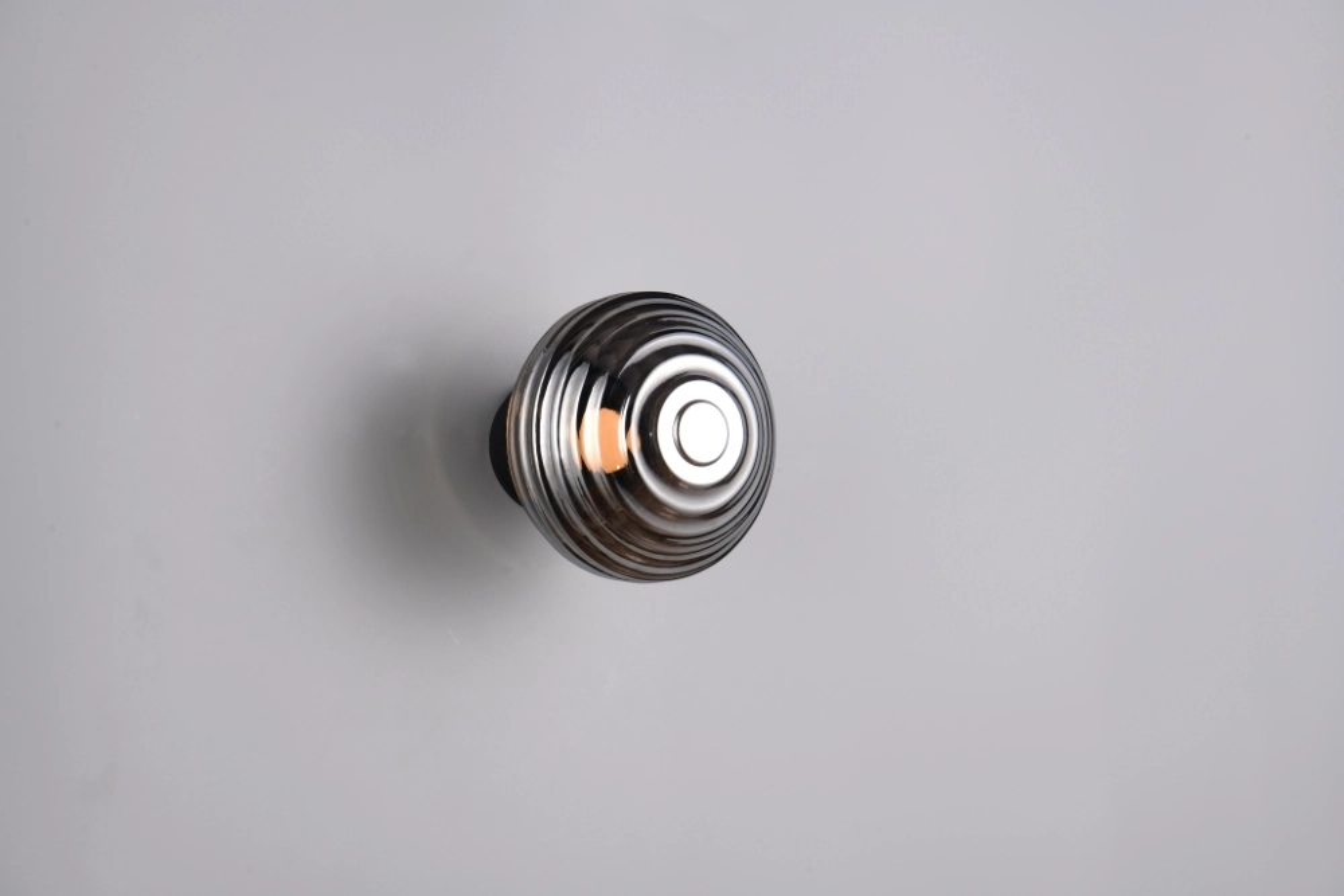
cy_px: 448
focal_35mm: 70
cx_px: 672
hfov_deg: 28.8
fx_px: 2614
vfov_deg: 19.5
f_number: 13
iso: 100
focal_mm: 70
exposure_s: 1/8
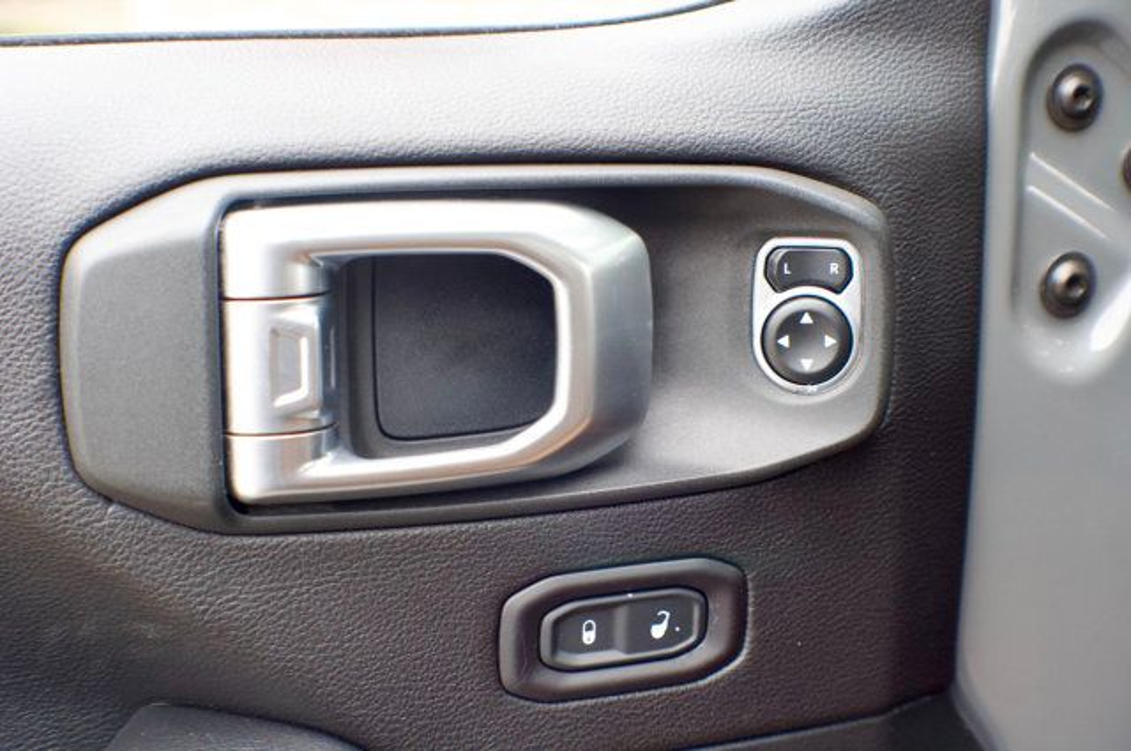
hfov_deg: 27.0
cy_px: 376
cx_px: 566
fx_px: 2353
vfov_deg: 18.1
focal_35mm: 75
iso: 1250
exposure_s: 1/100
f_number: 5
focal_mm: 50
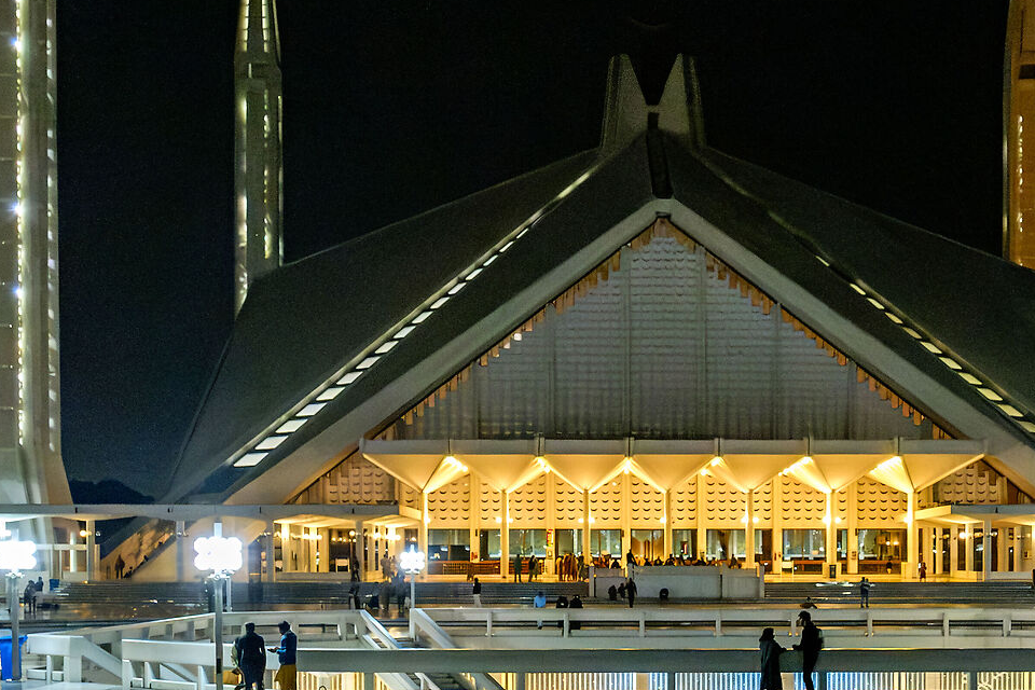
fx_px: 1725
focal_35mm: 60
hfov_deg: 33.1
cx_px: 684
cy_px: 312
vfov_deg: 22.6
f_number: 2.8
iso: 25600
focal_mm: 16
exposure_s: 1/150
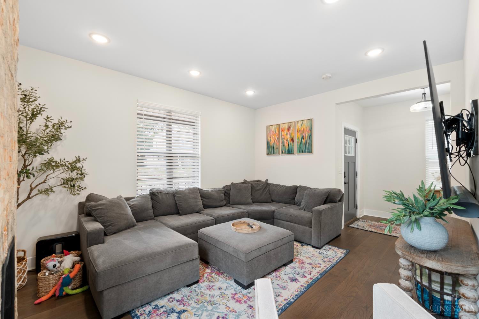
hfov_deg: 100.4
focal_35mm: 15
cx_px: 240
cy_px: 160
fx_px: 200
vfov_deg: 77.3
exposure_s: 1/6
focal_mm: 10
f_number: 6.3
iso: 400
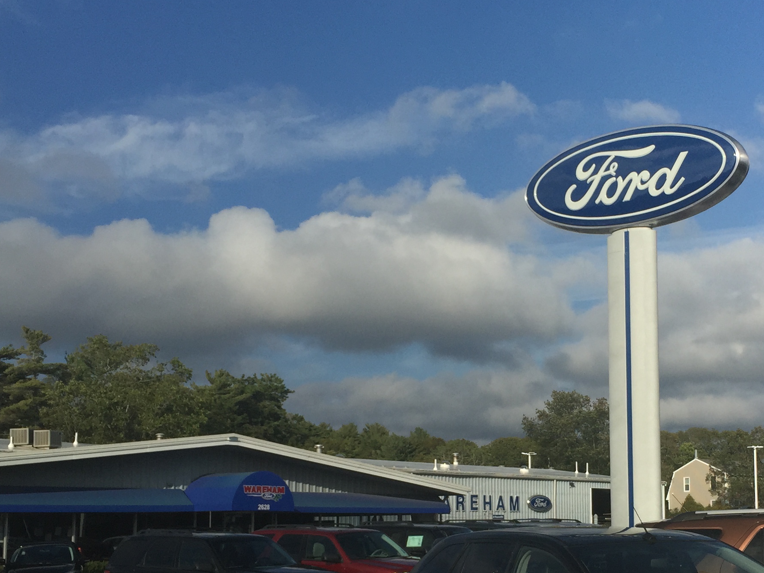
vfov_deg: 27.1
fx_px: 1170
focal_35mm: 53
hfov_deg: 35.6
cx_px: 548
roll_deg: -0.4
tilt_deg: +6.7
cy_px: 431
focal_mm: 4.15
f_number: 2.2
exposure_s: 1/3968
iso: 32
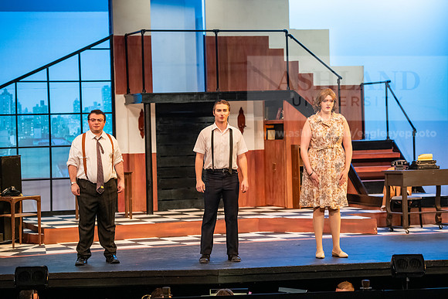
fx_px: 1307
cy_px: 150
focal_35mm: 105
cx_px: 224
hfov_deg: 19.5
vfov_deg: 13.0
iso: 2500
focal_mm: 105
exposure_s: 1/200
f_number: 3.2
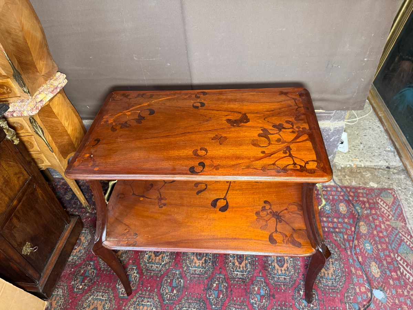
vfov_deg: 56.8
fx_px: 286
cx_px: 206
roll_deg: +7.0
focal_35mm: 24
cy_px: 155
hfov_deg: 71.6
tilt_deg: -44.6
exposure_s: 1/50
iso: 400
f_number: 1.78
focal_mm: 6.76
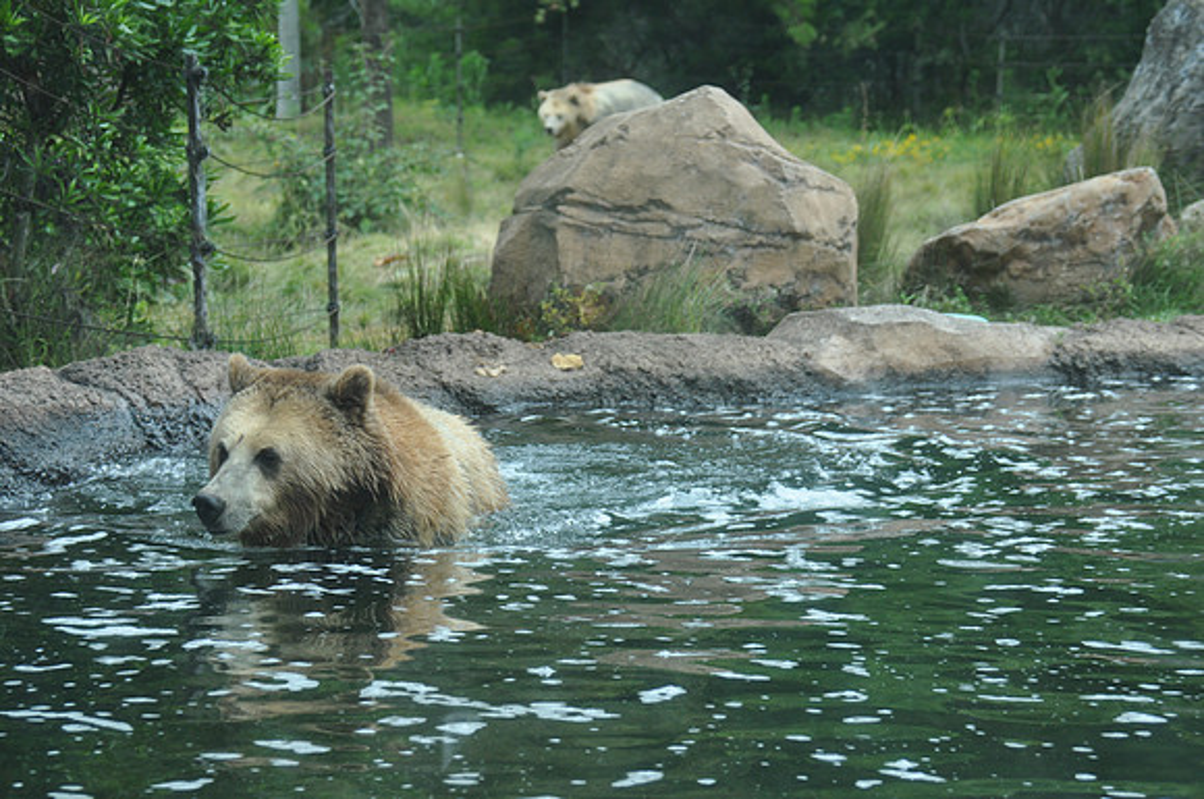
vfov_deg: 11.1
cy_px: 400
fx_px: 4108
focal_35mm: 123
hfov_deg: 16.7
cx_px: 602
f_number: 5.6
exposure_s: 1/320
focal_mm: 82
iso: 320
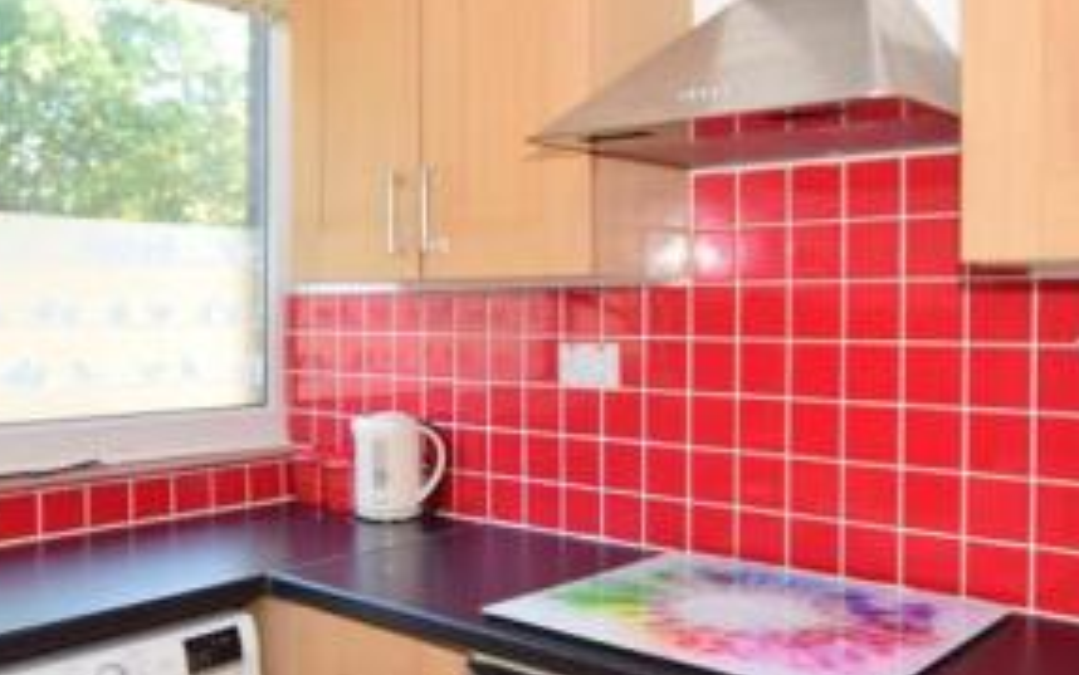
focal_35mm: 35
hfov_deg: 55.3
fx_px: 1030
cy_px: 322
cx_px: 513
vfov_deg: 36.3
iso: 500
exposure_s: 1/60
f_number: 7.1
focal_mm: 10
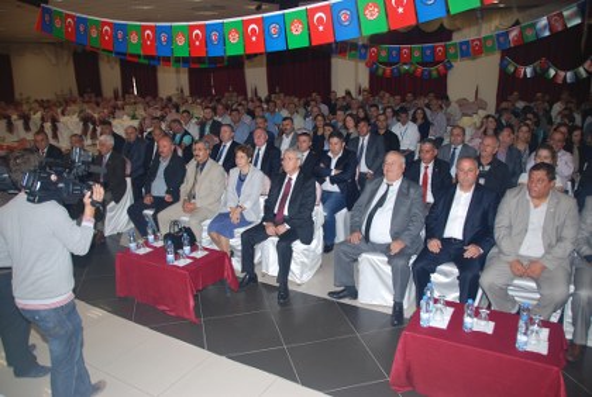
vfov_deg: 48.1
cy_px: 198
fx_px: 445
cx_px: 296
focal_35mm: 27
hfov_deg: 67.3
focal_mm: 18
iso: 200
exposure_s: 1/60
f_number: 4
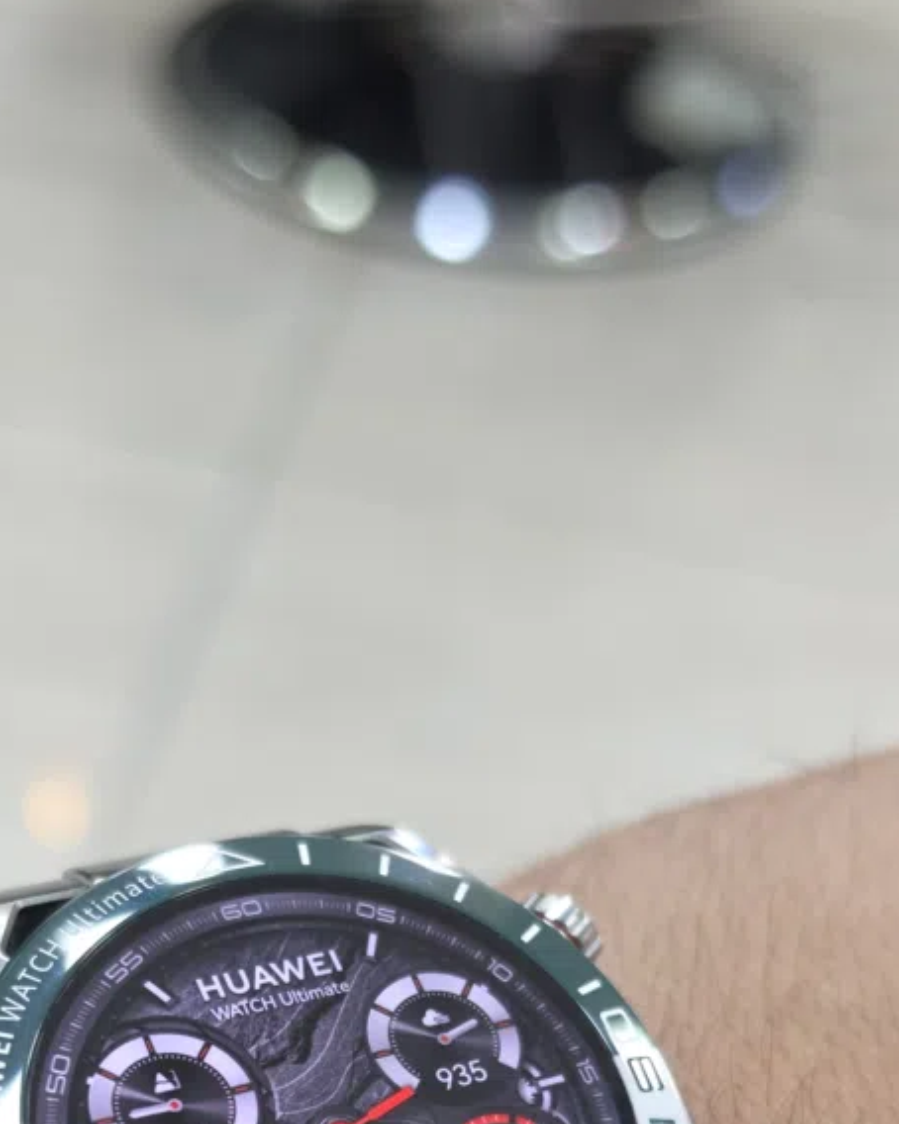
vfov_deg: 32.4
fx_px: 1797
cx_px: 426
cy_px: 1087
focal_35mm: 54
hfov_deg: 28.1
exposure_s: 1/180
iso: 50
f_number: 1.4
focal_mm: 6.5
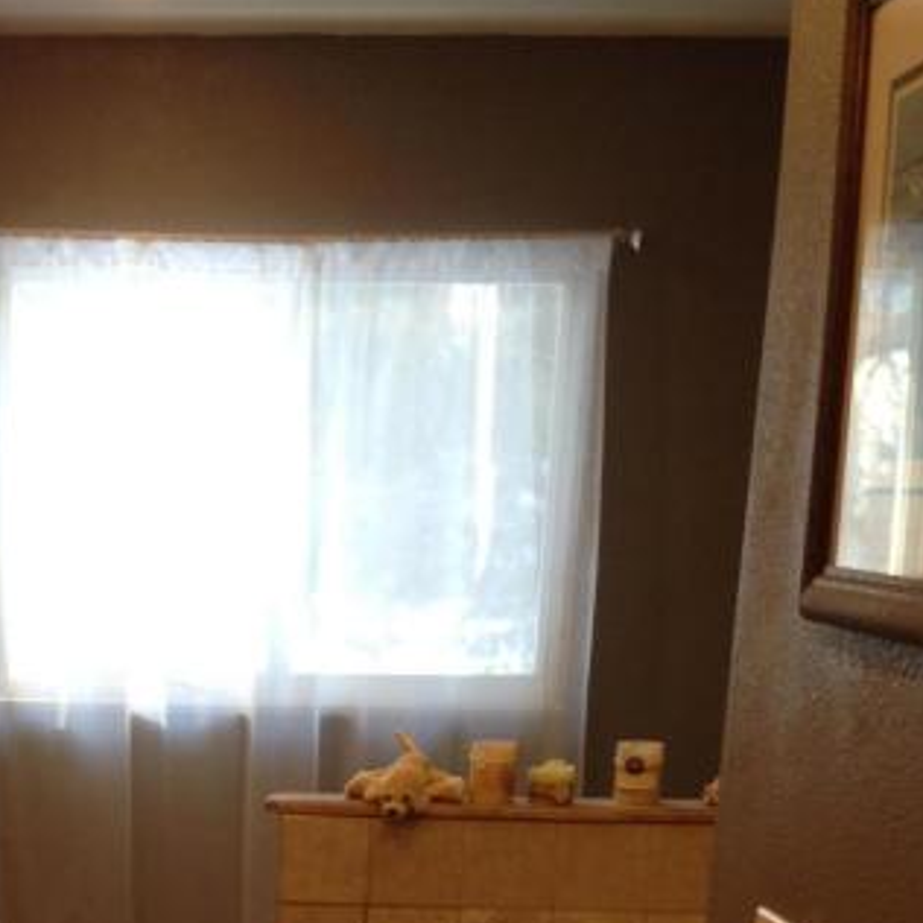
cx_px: 111
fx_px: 2142
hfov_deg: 23.7
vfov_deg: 22.7
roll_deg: -1.3
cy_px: 1060
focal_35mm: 71
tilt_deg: -11.5
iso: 50
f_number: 2.4
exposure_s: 1/20
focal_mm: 4.12
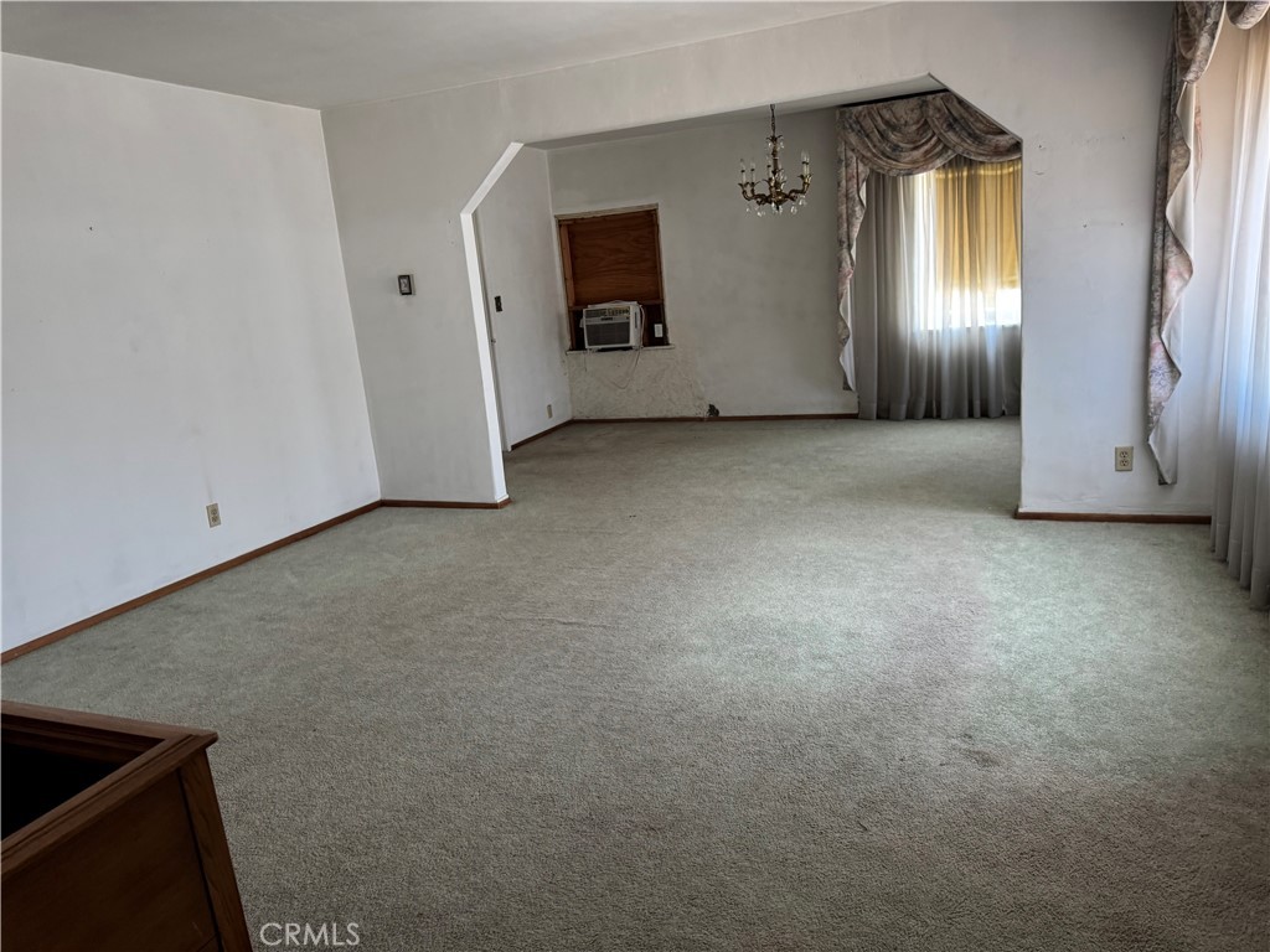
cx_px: 635
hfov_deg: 71.6
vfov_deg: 56.8
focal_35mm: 24
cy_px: 476
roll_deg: +4.8
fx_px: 881
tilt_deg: -12.5
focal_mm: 6.76
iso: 200
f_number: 1.78
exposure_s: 1/121
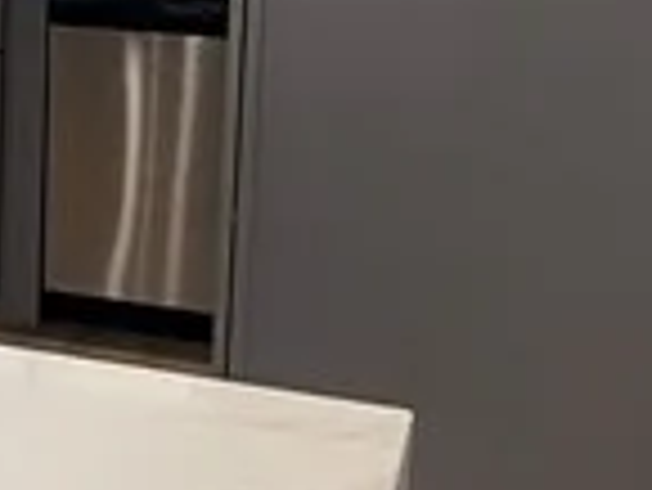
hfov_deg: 16.9
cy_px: -31
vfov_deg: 14.6
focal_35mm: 99
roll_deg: +0.4
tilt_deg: -6.5
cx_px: -463
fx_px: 1866
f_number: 2.2
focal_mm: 2.22
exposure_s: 1/120
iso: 320
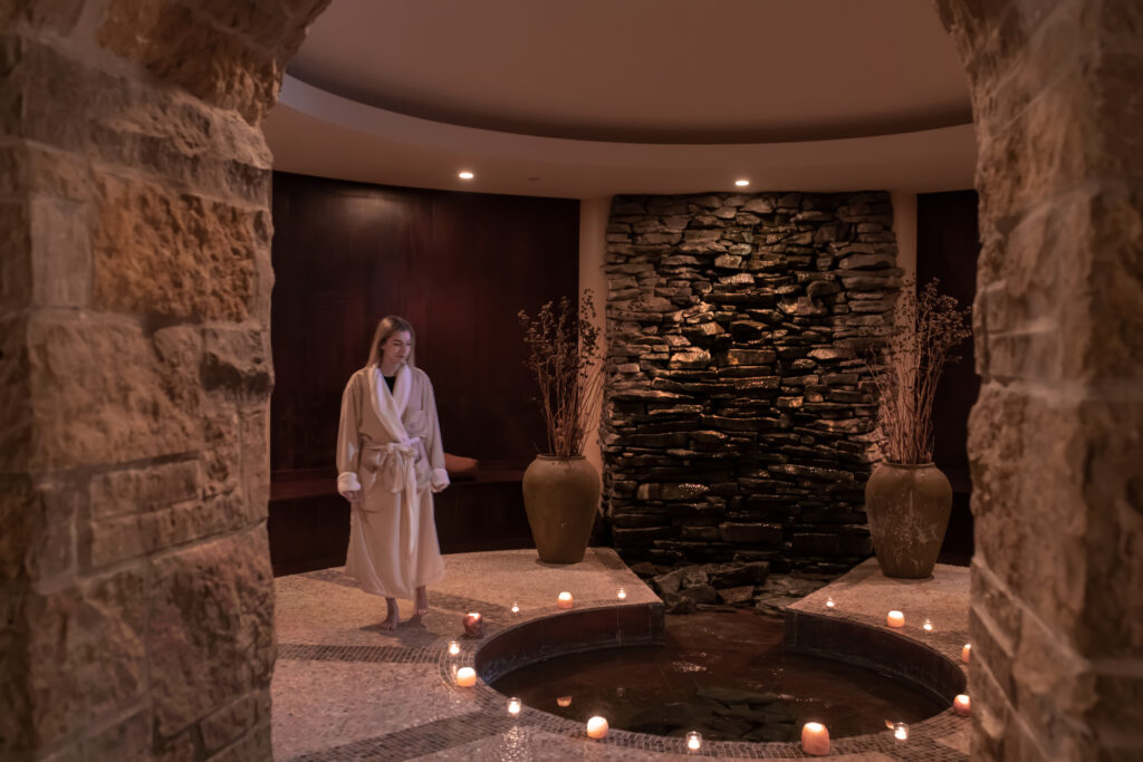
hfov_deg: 54.4
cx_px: 572
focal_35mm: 35
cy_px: 381
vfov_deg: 37.9
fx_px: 1111
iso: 640
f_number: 4.5
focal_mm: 35
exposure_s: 1/2
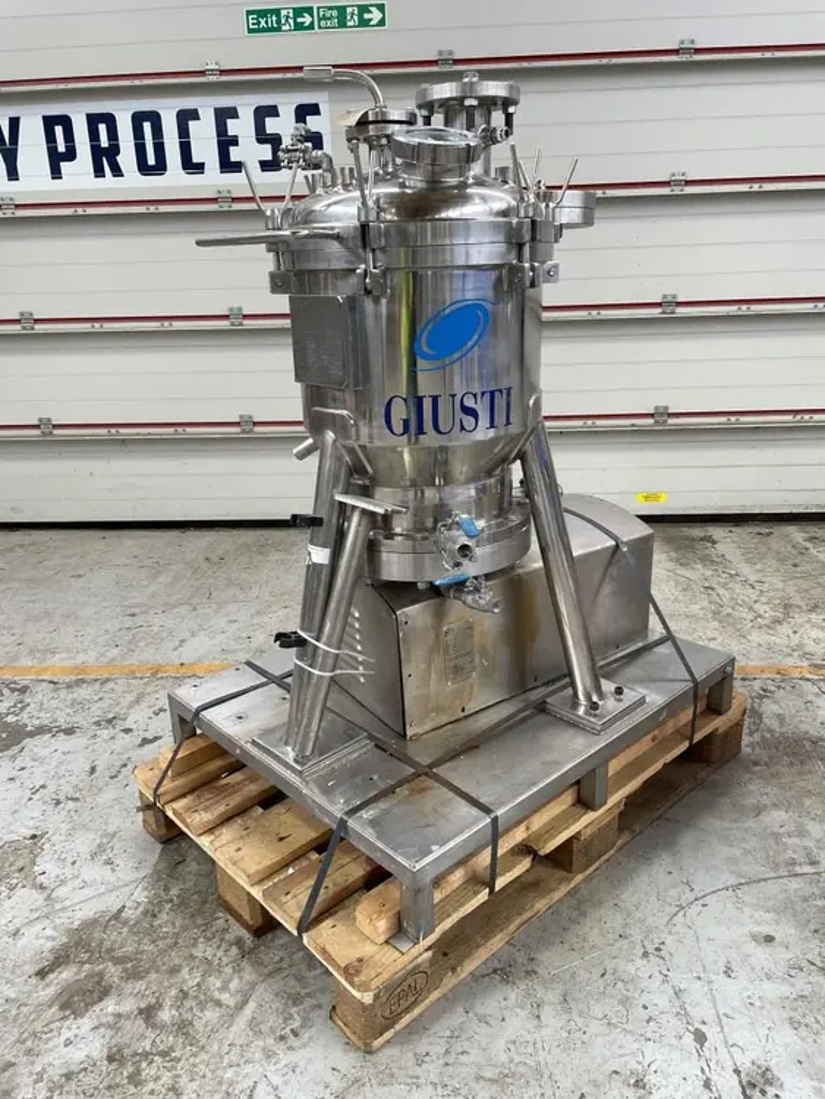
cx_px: 412
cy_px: 550
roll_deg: +1.4
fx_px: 826
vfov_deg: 67.3
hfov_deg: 53.1
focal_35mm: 26
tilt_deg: -17.9
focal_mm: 4.2
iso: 125
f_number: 1.6
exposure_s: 1/121
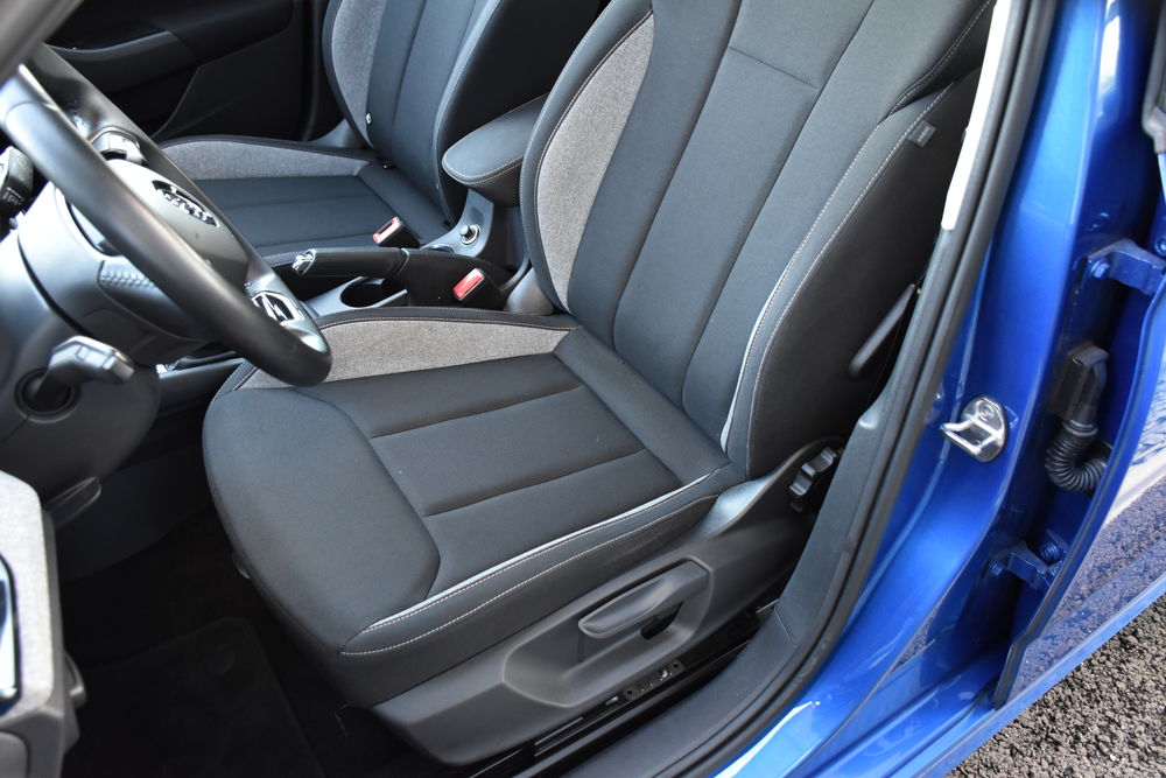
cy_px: 389
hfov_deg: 61.9
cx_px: 583
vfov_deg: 43.6
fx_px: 972
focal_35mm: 30
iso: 1600
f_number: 3.5
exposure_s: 1/60
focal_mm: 20
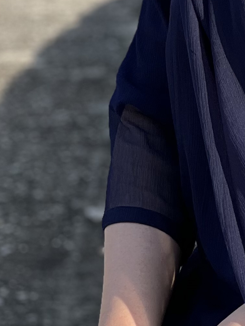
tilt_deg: -4.1
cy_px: -10
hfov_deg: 4.8
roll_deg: -1.5
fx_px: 2898
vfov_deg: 6.4
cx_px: 391
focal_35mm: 307
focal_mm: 9
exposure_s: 1/223
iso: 25
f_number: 2.8
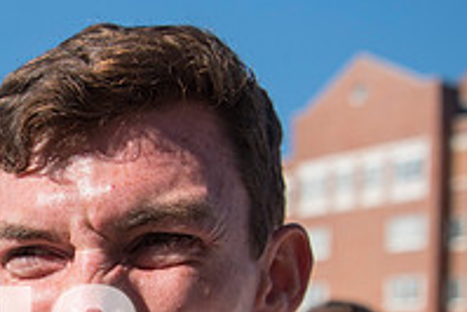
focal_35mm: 70
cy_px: 395
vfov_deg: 18.3
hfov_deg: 26.6
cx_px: -40
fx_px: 909
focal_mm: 24
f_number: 3.5
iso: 320
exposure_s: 1/4000
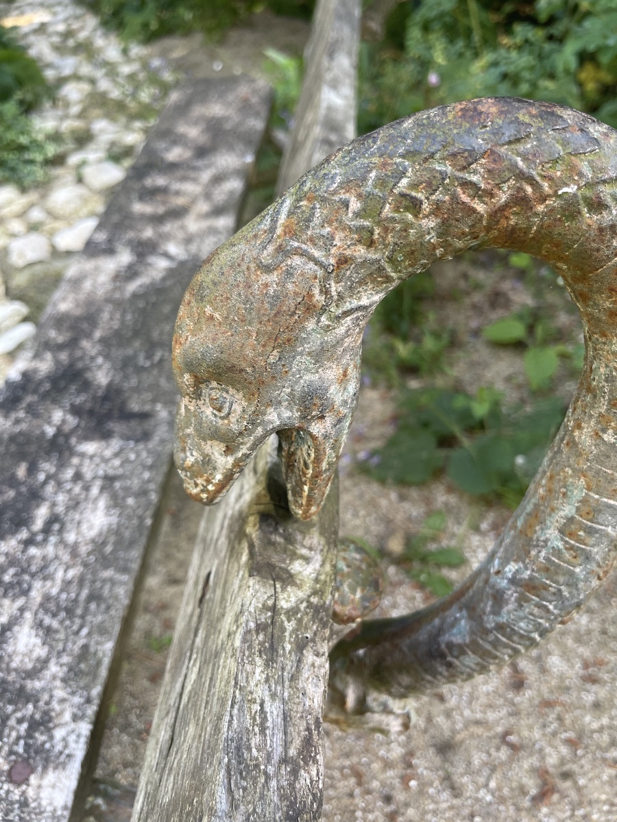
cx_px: 308
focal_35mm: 25
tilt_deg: -45.8
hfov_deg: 54.9
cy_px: 411
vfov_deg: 69.4
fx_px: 594
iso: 125
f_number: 1.6
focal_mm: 5.1
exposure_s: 1/121
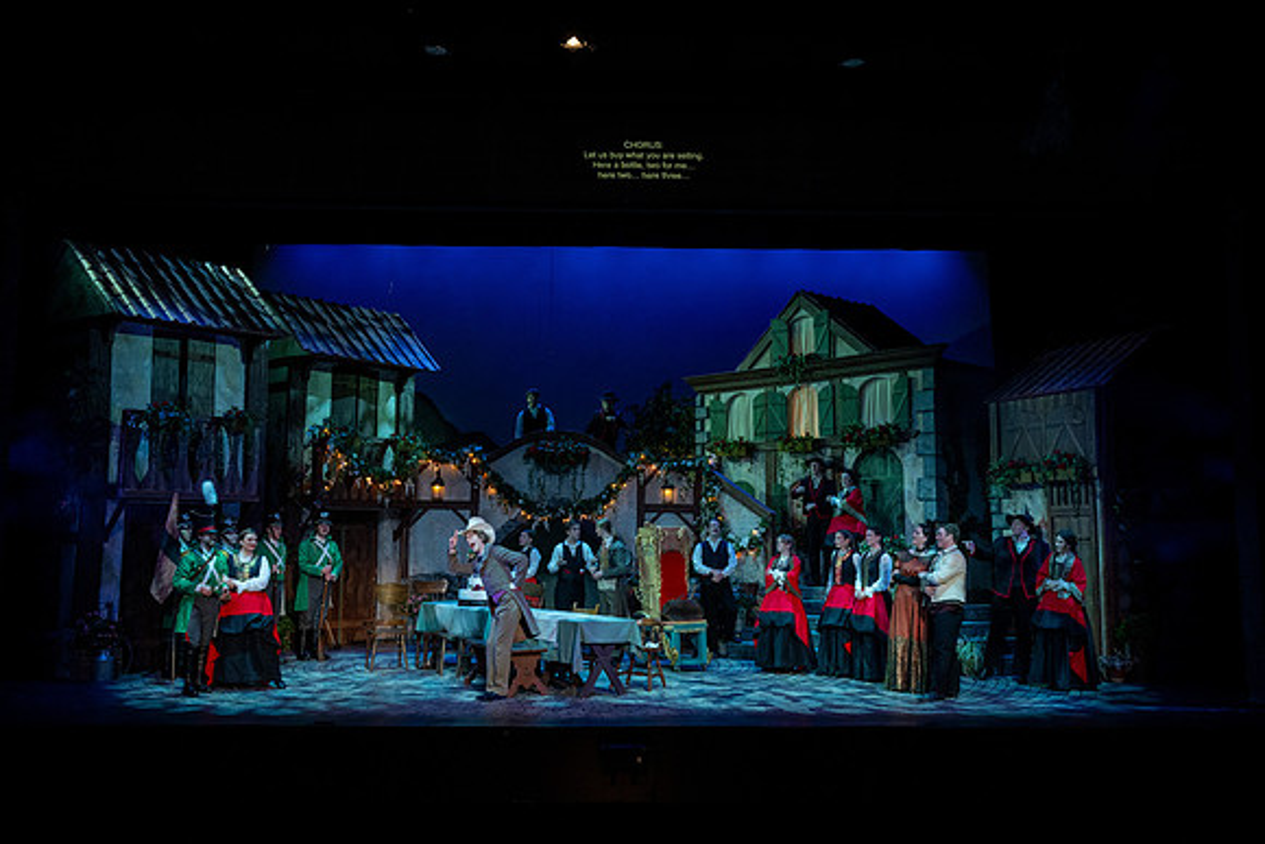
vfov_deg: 41.1
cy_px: 422
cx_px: 632
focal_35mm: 32
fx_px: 1125
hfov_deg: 58.7
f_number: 5.6
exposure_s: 1/160
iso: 1600
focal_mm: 32
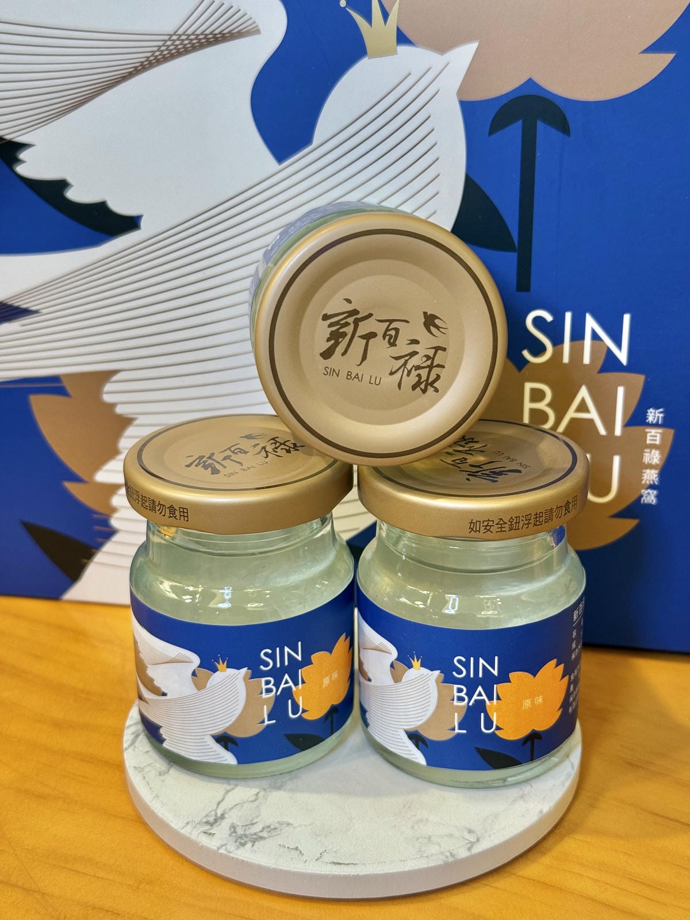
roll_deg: +0.3
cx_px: 345
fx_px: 1276
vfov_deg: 39.7
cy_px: 460
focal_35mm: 48
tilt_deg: -22.6
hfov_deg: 30.3
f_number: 1.78
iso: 64
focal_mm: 6.76
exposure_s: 1/60
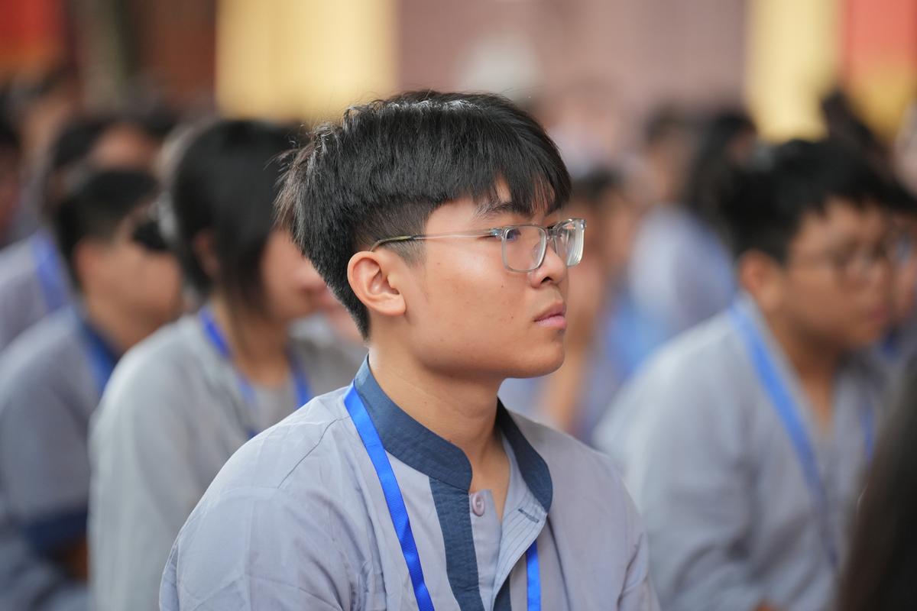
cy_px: 306
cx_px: 458
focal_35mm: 200
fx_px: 5094
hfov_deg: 10.3
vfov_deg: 6.9
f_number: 2.8
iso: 2000
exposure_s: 1/250
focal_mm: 200
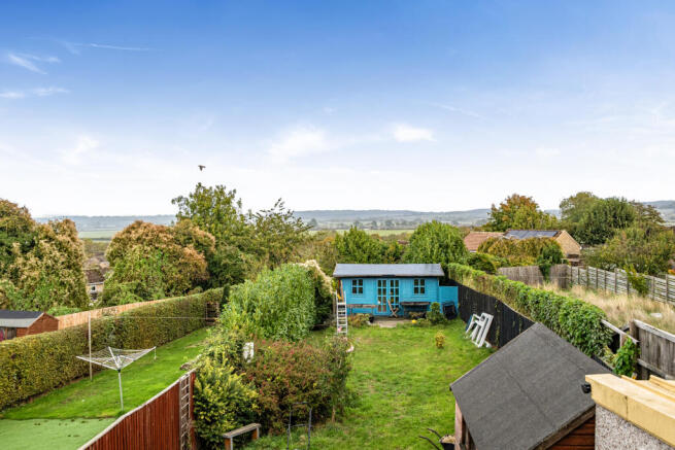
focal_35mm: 31
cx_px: 338
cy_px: 225
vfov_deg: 42.3
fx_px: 581
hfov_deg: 60.3
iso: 400
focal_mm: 21
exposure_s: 1/200
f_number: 8
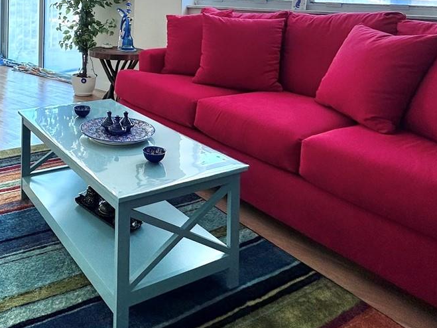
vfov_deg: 36.7
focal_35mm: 34
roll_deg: -0.4
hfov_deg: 50.7
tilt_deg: -1.2
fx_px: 429
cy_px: -13
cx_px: 88
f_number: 2.2
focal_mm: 2.22
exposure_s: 1/188
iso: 40
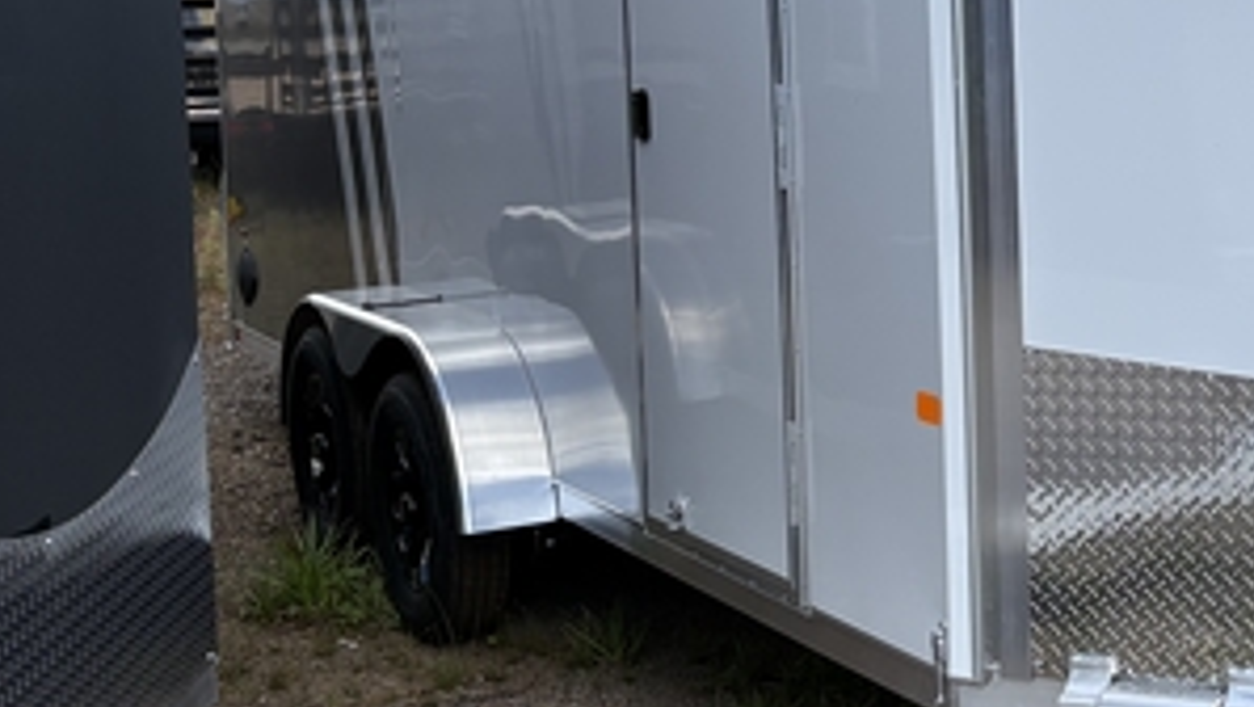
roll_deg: +1.7
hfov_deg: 26.1
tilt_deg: -4.2
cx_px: 1313
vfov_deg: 15.8
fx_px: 2528
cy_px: 164
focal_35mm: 76
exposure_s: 1/2012
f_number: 1.6
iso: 50
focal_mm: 5.96
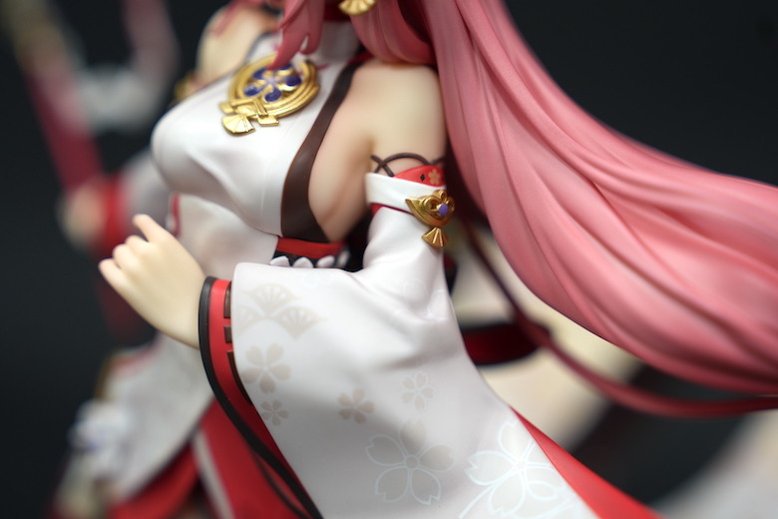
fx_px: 1513
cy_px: 260
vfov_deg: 19.5
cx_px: 389
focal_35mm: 70
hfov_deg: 28.8
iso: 200
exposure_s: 1/100
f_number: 2.8
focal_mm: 70
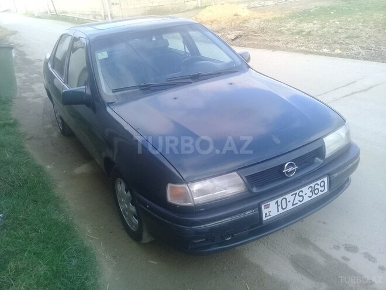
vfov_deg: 45.4
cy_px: 145
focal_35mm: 31
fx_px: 346
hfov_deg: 58.4
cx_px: 193
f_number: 2.2
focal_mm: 3.3
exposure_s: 1/198
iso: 50
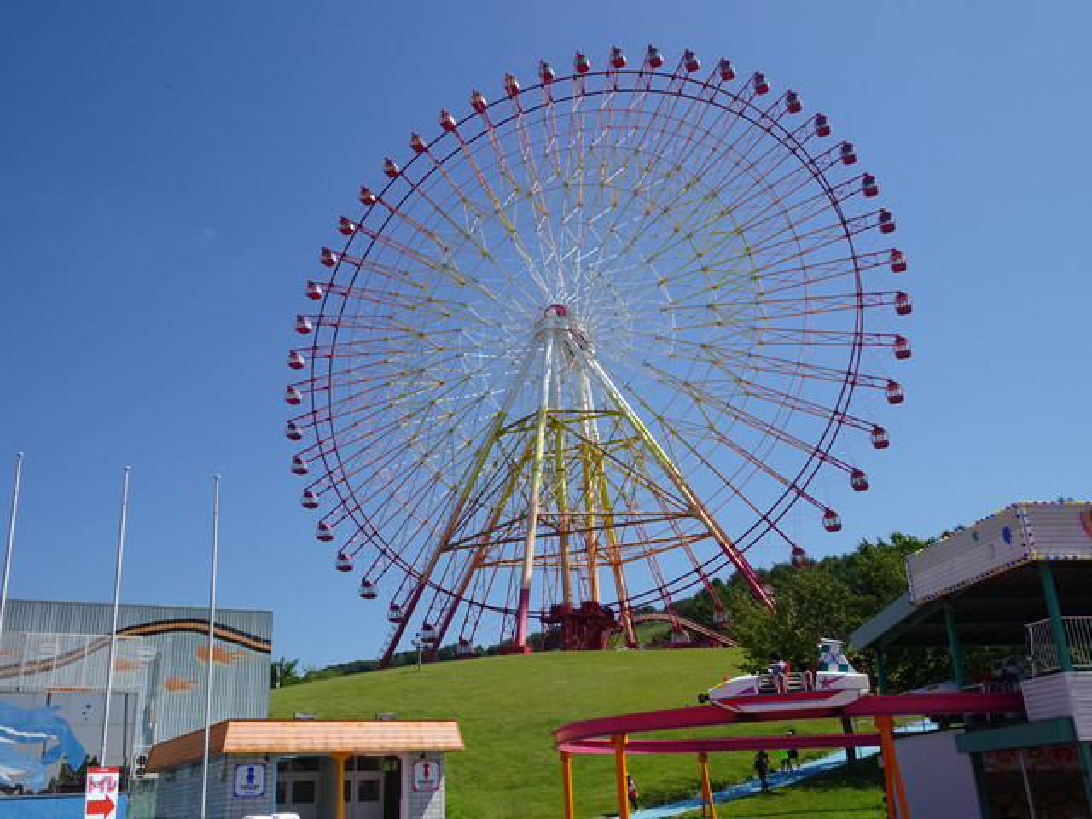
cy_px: 410
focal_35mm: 33
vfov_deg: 42.9
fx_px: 1041
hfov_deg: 55.4
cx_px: 546
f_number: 4
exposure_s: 1/1000
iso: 80
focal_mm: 5.57
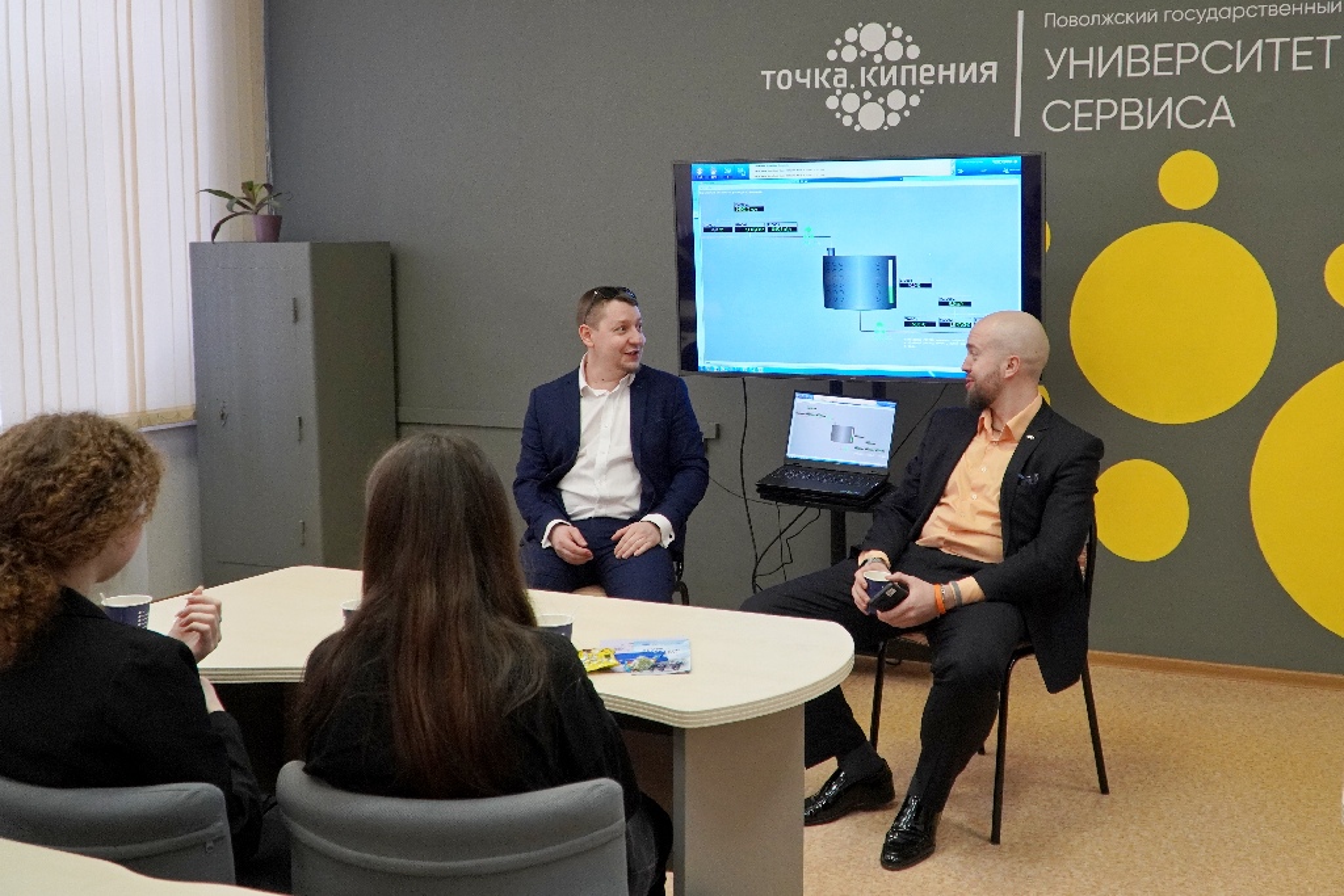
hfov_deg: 61.9
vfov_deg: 43.6
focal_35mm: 30
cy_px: 448
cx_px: 672
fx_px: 1120
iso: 1250
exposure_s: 1/160
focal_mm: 20
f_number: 4
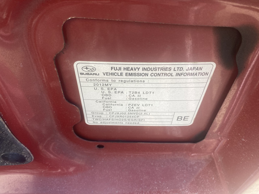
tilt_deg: +5.1
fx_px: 195
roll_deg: -0.7
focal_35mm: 26
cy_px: 97
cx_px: 130
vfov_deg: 53.1
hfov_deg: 67.3
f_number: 1.8
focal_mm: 4.25
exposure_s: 1/245
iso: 32
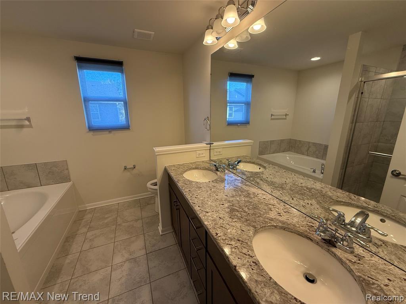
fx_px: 164
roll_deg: +0.8
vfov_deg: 85.7
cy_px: 152
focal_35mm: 14
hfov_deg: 102.1
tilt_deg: -12.1
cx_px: 203
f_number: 2.2
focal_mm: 2.22
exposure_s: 1/120
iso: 160
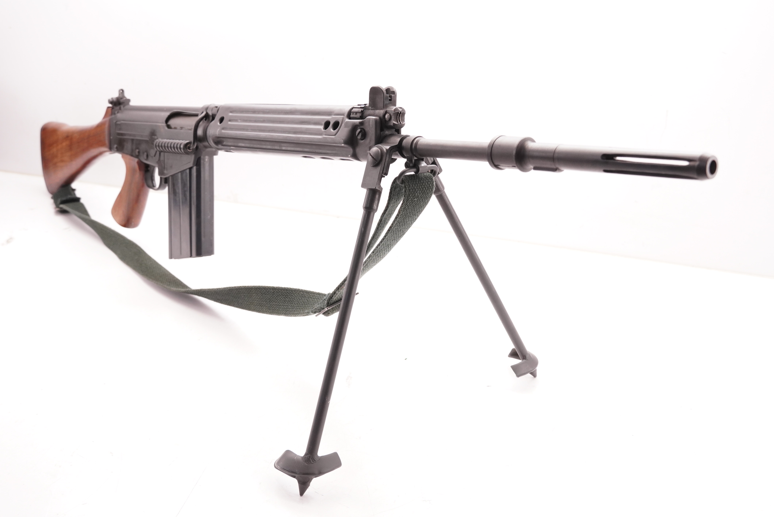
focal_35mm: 40
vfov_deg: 33.1
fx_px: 871
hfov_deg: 47.9
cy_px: 258
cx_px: 387
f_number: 5.6
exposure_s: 1/125
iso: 1000
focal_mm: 27
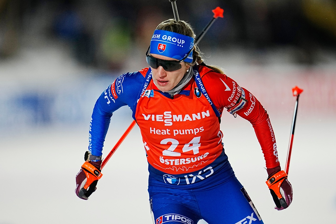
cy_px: 112
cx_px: 168
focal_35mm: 600
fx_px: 5599
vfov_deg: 2.3
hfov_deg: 3.4
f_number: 2.8
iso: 1000
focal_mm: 400
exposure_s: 1/1000
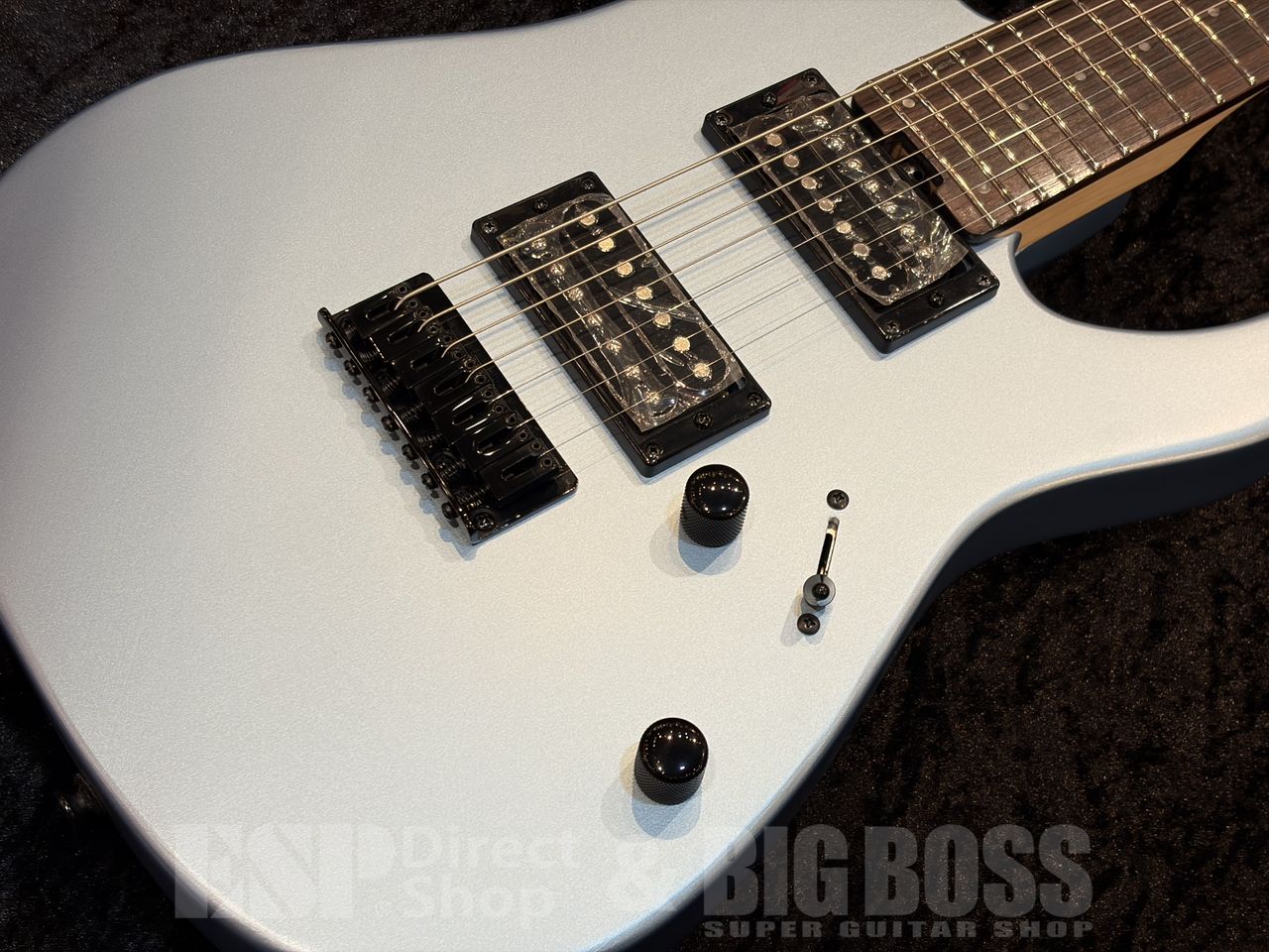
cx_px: 634
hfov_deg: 36.8
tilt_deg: -58.1
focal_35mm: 52
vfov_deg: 28.0
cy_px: 476
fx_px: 1906
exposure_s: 1/60
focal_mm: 5.96
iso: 40
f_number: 1.6
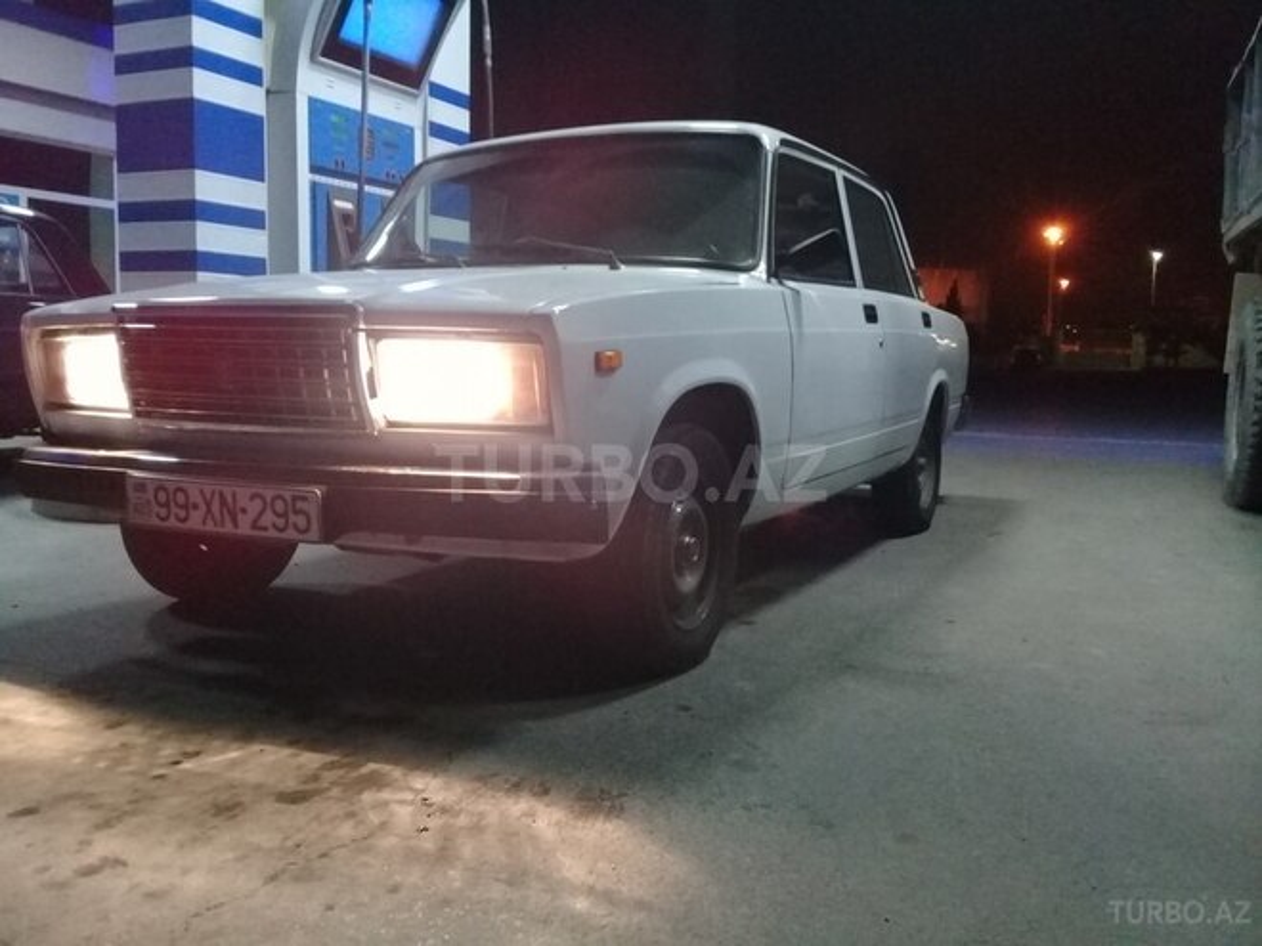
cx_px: 631
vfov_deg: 45.4
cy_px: 473
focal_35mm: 31
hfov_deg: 58.4
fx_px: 1130
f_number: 2.2
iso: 500
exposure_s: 1/17
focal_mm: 3.3
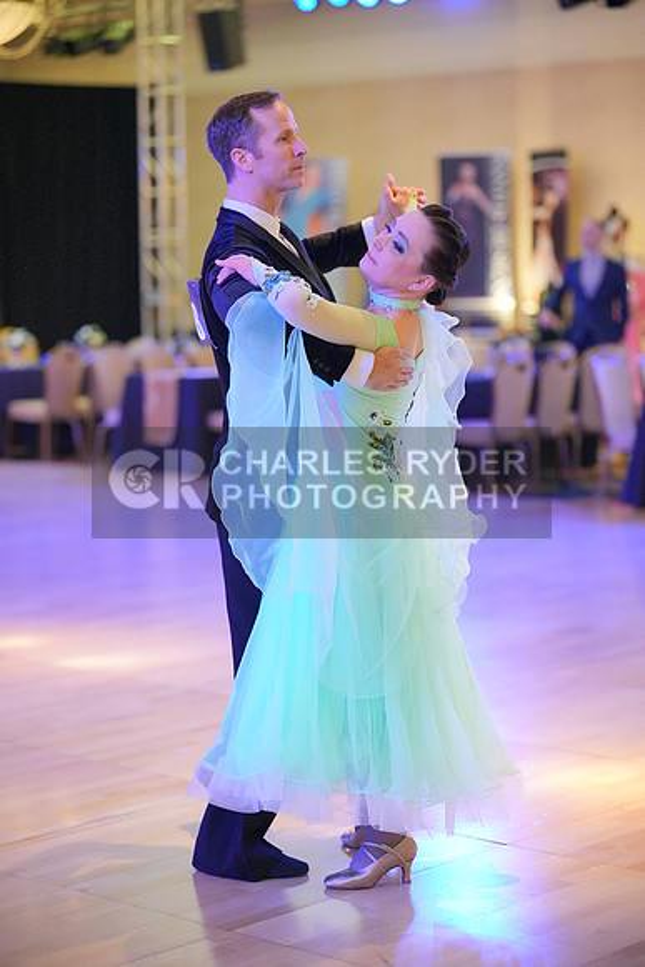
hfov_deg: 16.9
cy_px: 484
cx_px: 322
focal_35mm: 81
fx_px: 2175
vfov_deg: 25.1
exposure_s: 1/500
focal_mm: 81
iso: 6400
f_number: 2
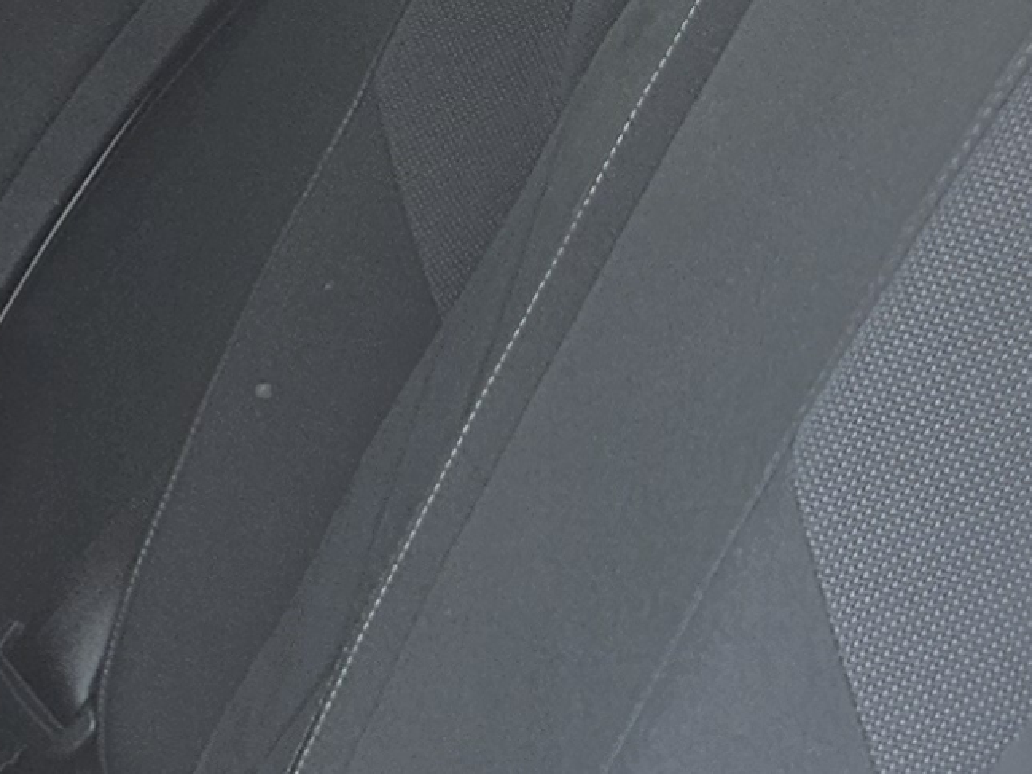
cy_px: 733
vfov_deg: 10.4
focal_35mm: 142
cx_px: -508
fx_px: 4233
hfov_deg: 13.1
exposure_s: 1/222
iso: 25
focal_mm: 5.4
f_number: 1.8
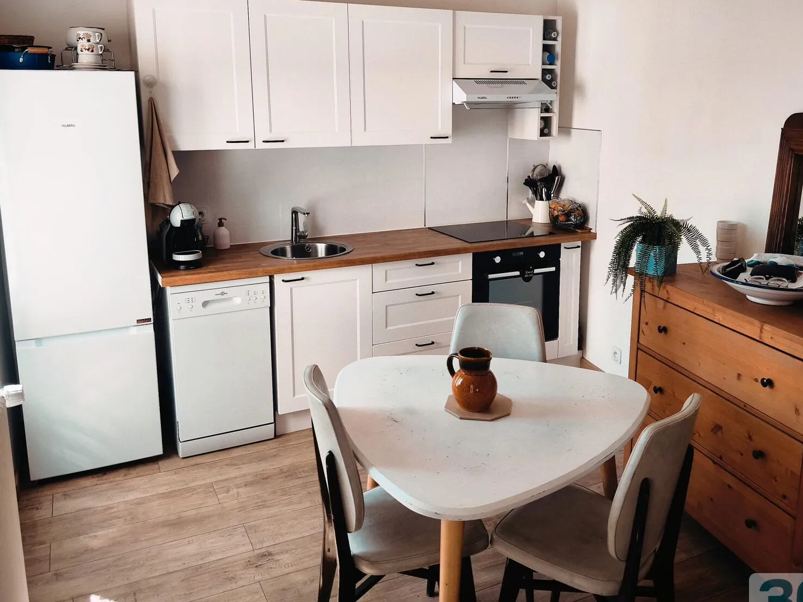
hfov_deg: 59.8
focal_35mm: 30
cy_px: 240
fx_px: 696
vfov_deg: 46.5
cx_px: 440
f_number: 1.65
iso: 64
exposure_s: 1/99.9
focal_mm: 6.18
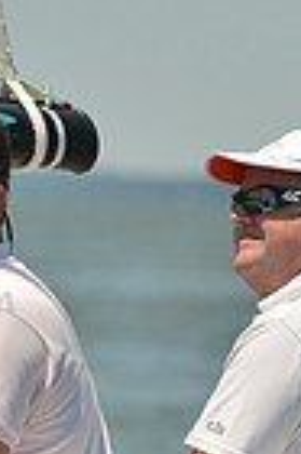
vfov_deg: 2.3
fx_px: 11466
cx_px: 183
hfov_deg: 1.5
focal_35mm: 912
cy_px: 772
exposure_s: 1/1250
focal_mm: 220
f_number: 6.3
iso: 200
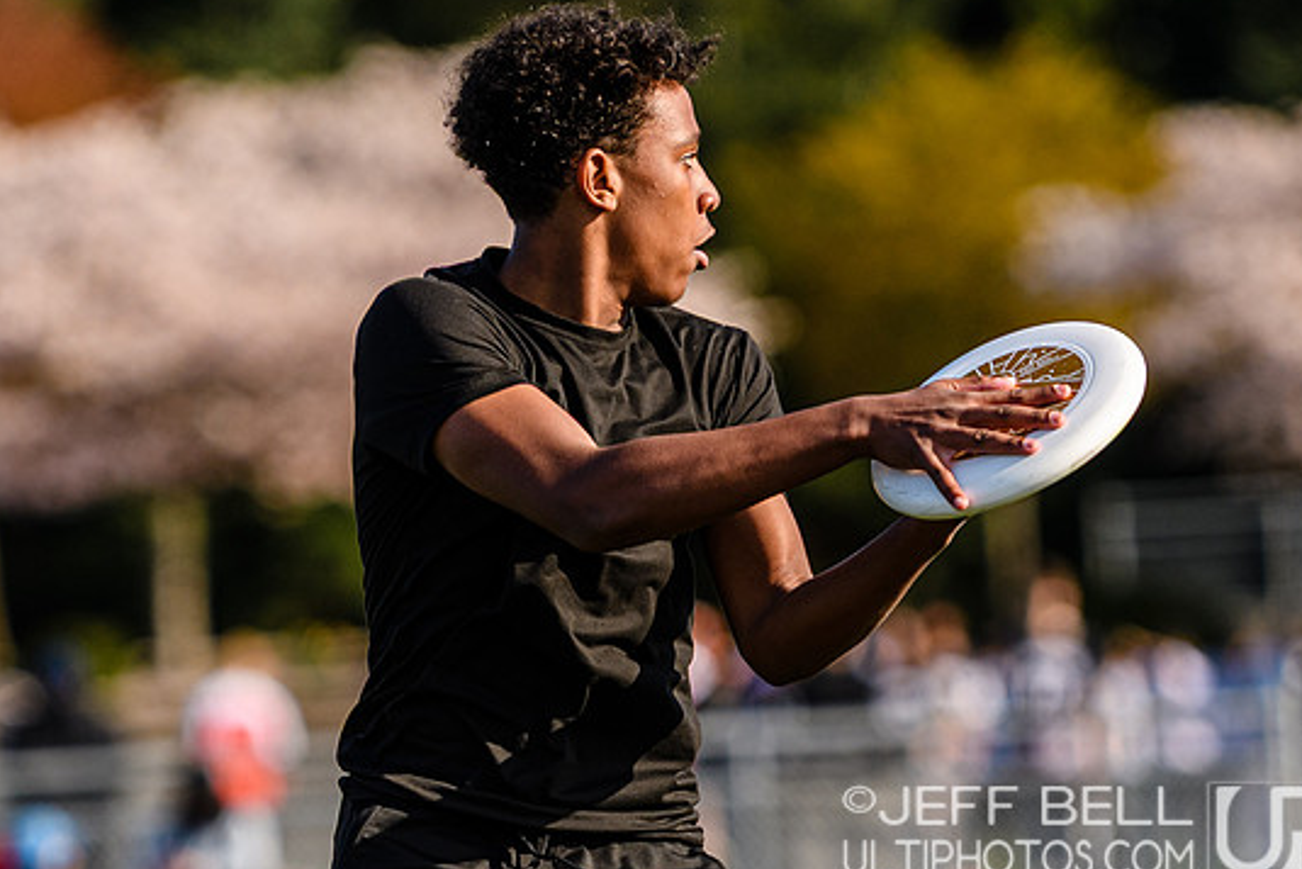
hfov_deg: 3.7
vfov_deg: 2.5
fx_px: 20041
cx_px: 627
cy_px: 562
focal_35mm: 554
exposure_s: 1/2500
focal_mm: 200
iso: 160
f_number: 3.2
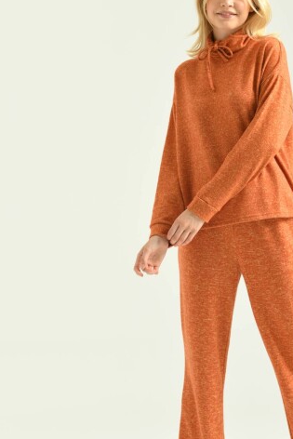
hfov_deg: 9.6
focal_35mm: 143
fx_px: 1744
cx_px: 223
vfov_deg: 14.3
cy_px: 233
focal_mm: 90
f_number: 5.6
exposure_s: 1/160
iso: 125
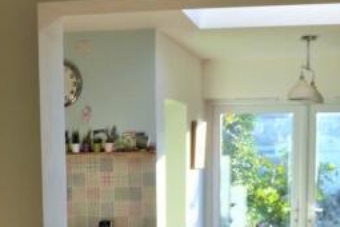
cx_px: 146
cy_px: 264
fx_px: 727
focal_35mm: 77
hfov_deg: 26.3
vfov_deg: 17.0
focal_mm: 20
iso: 160
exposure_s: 1/125
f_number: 5.6
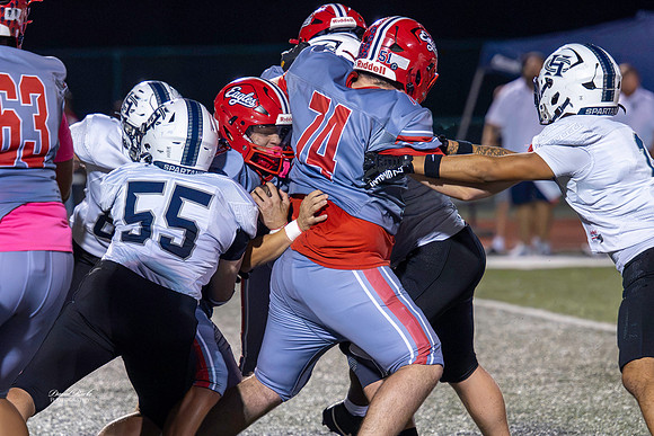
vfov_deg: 4.4
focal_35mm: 315
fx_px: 5727
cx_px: 259
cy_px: 239
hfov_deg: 6.5
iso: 14400
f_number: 4
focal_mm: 190
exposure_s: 1/800
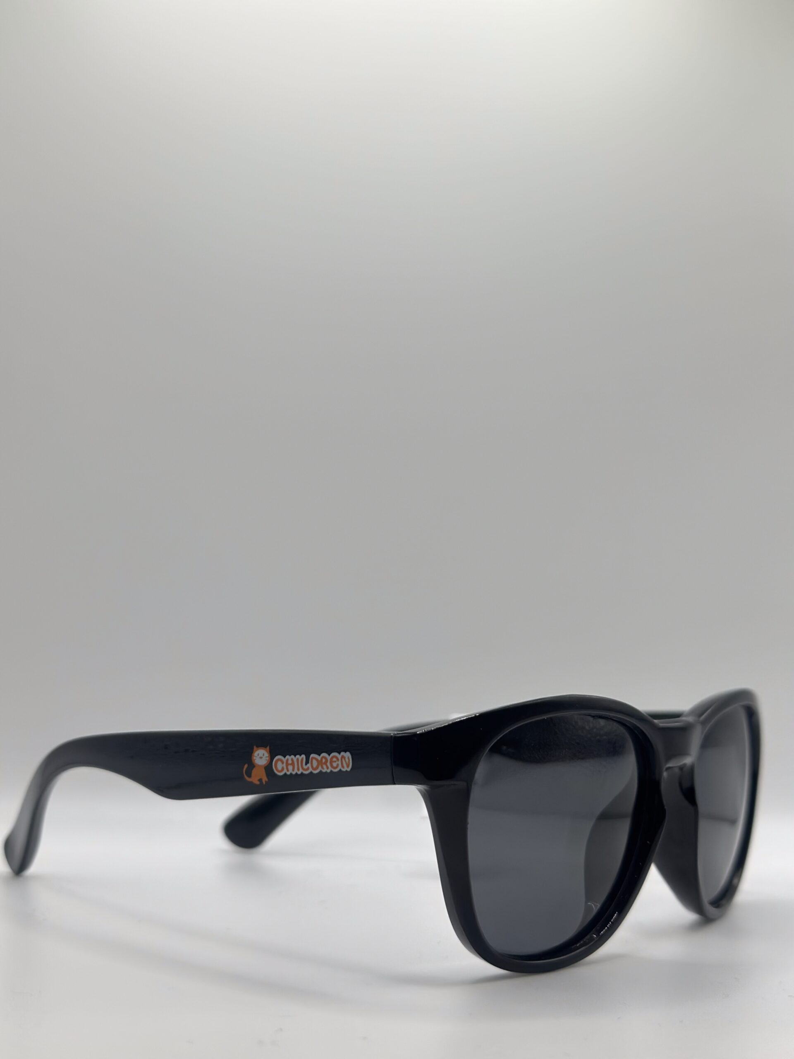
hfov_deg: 30.3
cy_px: 530
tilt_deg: -2.4
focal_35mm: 48
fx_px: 1468
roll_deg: -2.7
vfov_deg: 39.7
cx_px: 397
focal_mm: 6.86
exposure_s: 1/608
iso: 80
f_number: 1.78
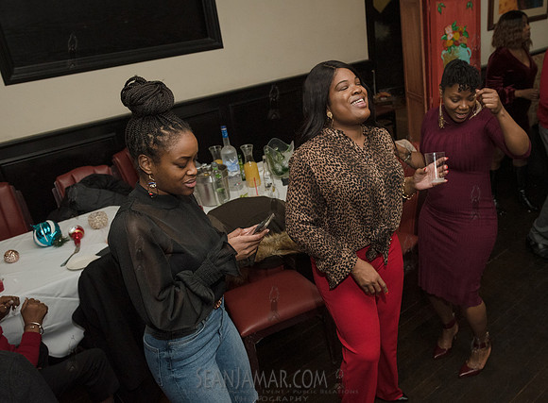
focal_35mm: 34
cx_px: 359
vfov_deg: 41.4
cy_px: 208
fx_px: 534
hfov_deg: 53.4
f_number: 4.5
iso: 2000
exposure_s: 1/250
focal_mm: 24
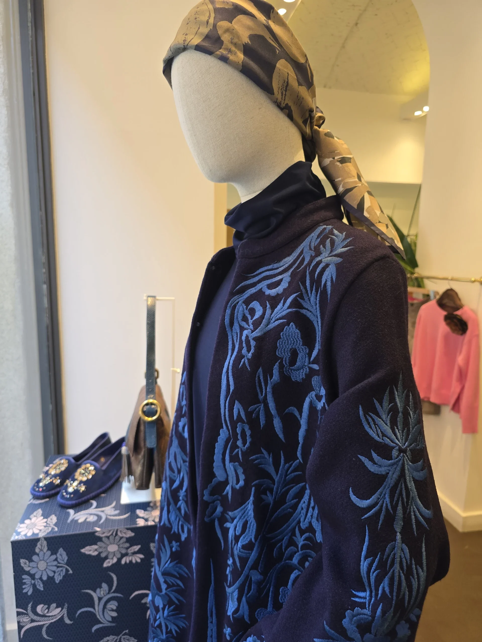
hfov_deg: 58.9
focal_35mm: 23
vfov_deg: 73.9
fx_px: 427
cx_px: 241
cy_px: 321
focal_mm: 6.3
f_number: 1.7
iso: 80
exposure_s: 1/100
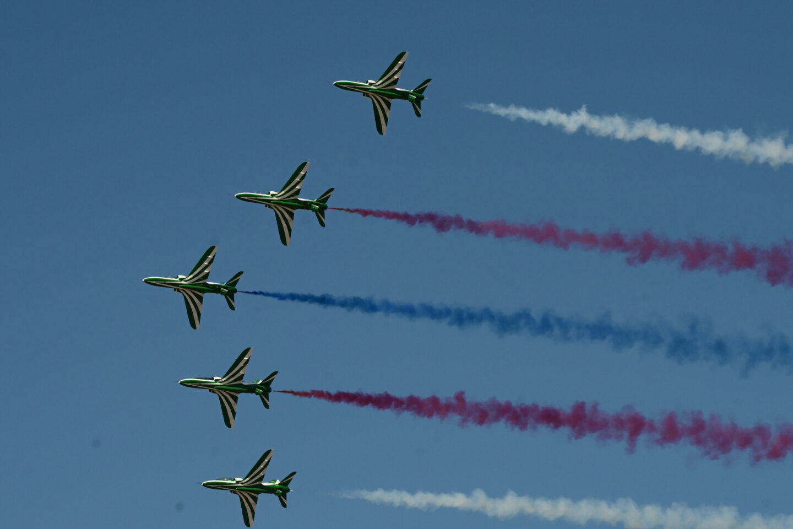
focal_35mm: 180
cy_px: 264
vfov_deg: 7.6
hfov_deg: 11.4
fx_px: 3965
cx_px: 396
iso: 640
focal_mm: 120
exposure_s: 1/2000
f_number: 11
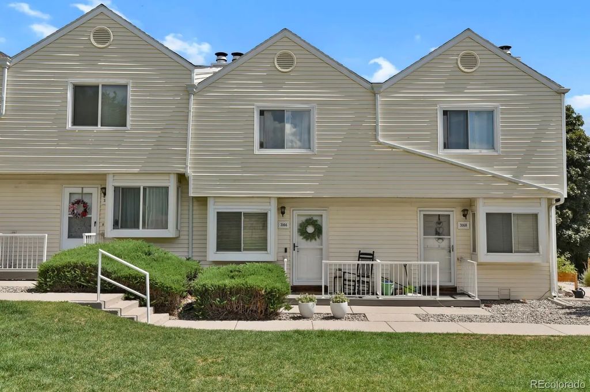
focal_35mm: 30
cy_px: 196
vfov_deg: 43.5
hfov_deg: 62.0
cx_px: 295
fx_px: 491
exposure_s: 1/250
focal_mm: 30
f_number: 6.3
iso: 250
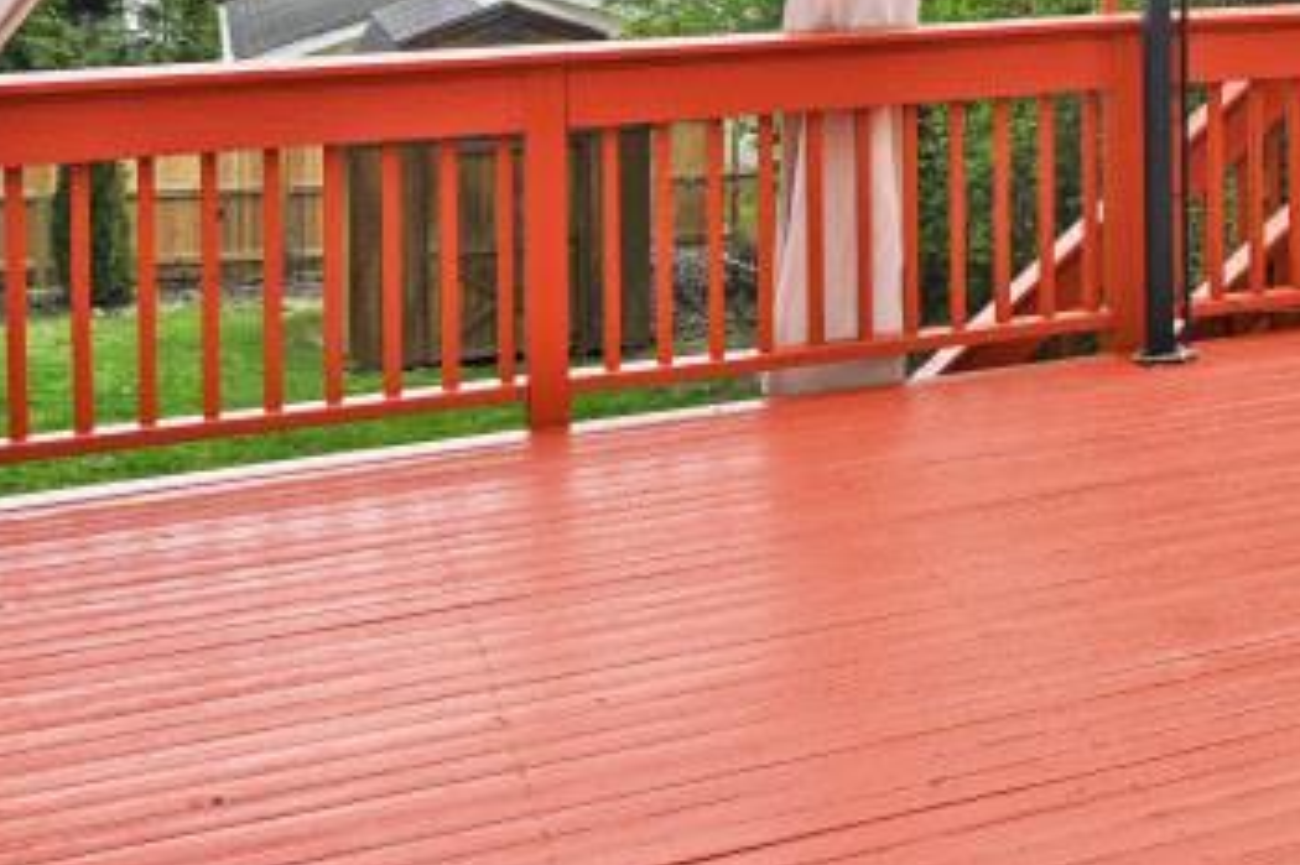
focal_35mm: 60
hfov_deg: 30.8
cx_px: 1326
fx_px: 2166
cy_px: -178
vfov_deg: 21.0
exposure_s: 1/200
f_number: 6.3
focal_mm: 14
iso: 90
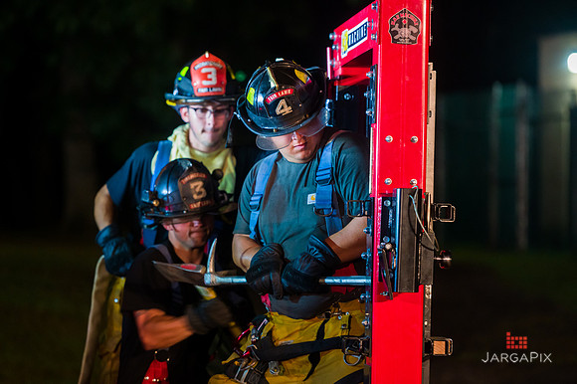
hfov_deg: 13.3
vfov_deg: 8.8
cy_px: 192
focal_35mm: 155
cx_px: 288
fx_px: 2483
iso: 3200
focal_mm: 155
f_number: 3.2
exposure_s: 1/125
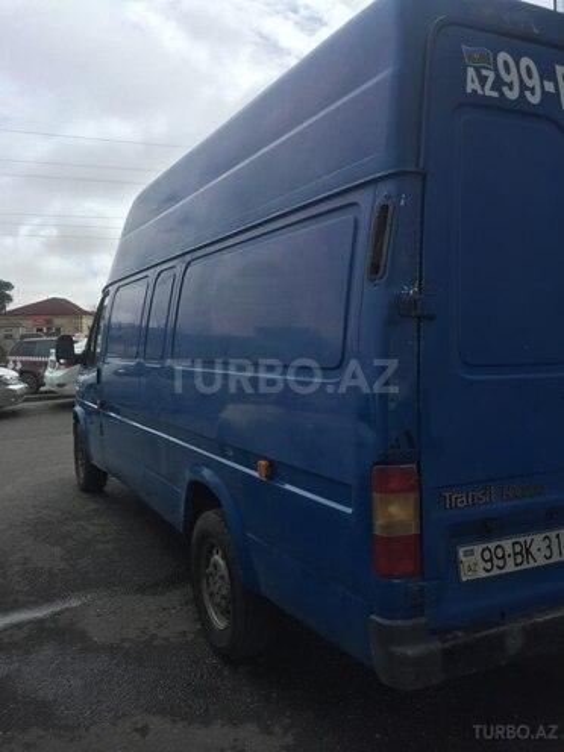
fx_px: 630
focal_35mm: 29
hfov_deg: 48.2
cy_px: 376
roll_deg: +3.1
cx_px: 282
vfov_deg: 61.7
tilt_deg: -1.0
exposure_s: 1/1883
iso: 32
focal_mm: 4.15
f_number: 2.2
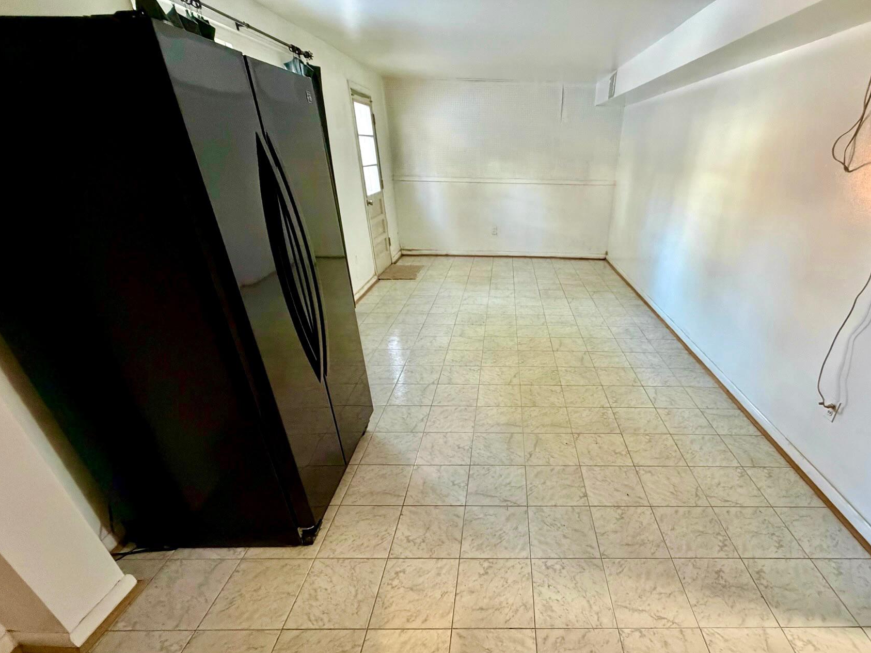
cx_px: 517
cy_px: 395
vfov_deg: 73.8
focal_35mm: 17
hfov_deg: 90.0
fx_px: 428
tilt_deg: -29.9
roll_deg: -1.5
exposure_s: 1/60
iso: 640
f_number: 2.2
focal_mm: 2.22
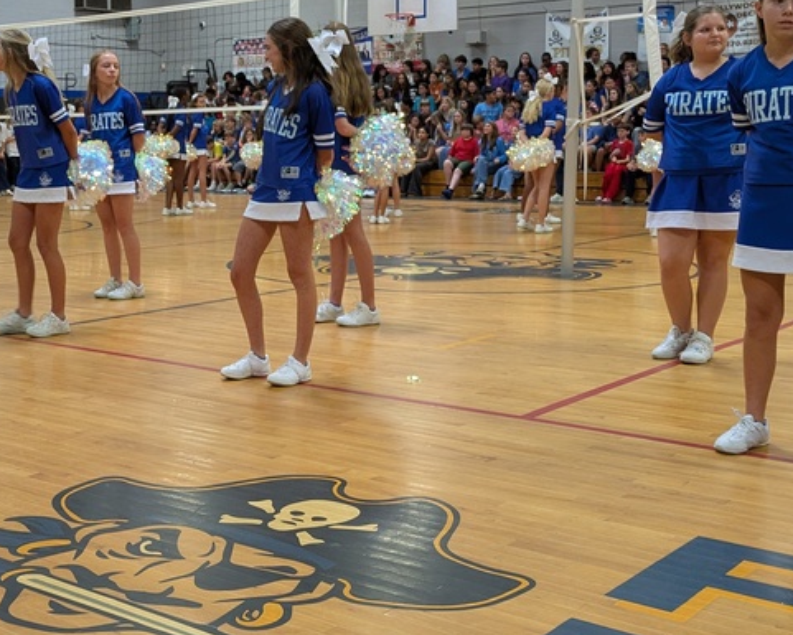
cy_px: 250
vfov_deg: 29.1
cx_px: 239
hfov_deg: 35.5
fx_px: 1221
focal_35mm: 52
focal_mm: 5.43
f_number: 1.89
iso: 203
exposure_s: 1/60
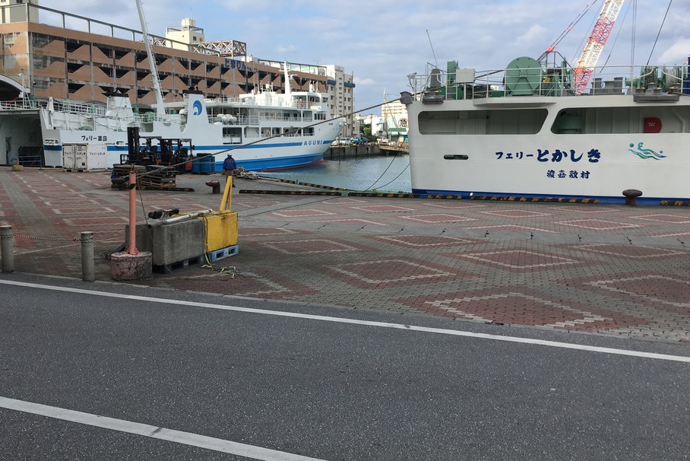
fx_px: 652
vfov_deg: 38.8
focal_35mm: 34
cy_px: 192
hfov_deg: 55.7
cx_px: 324
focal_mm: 4.15
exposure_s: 1/1115
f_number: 2.2
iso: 25
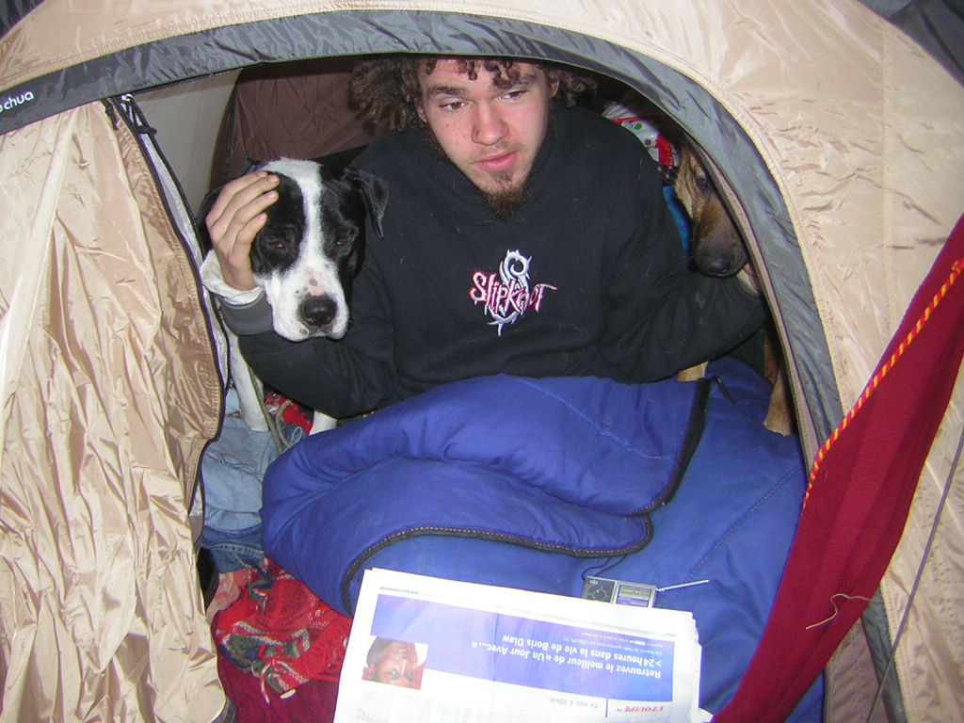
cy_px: 362
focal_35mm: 36
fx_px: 1003
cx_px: 482
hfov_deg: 51.4
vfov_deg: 39.7
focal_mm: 4.7
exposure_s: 1/60.1
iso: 55
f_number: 2.6
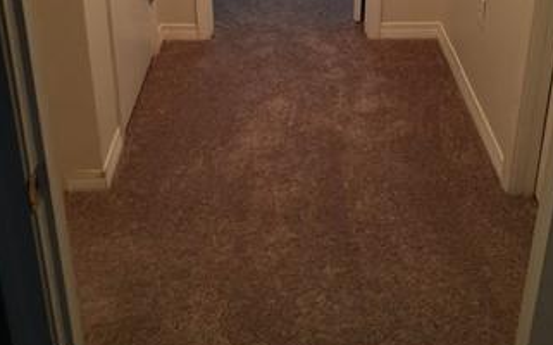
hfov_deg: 43.5
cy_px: -16
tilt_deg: -19.0
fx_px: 693
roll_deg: -0.9
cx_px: 305
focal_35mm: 46
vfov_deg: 26.2
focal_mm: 4.15
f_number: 2.2
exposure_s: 1/15
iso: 80
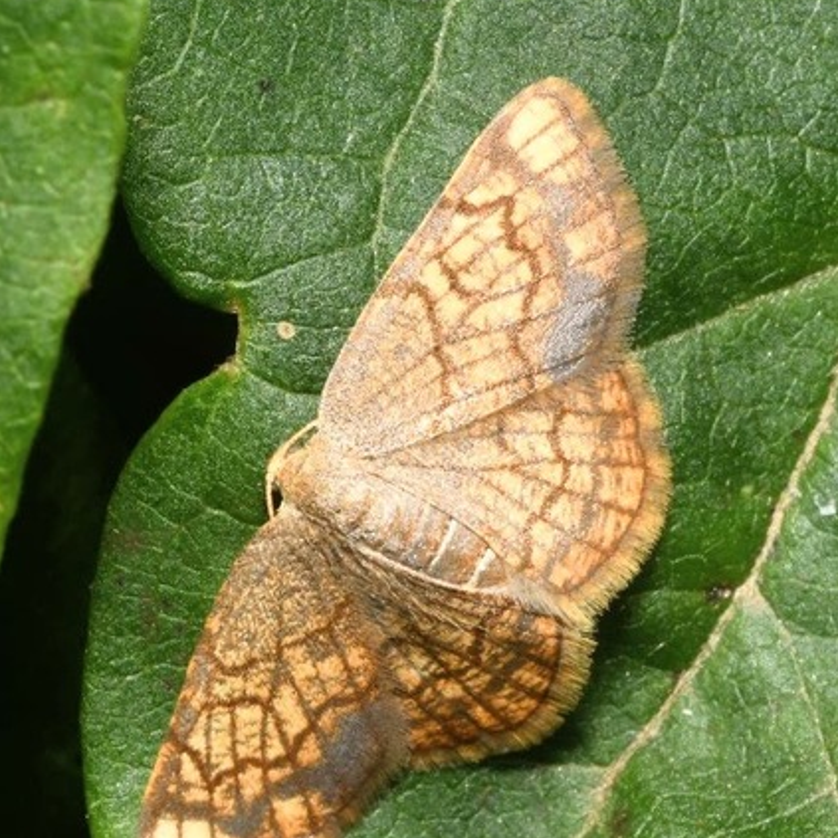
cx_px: 420
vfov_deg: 8.6
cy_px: 509
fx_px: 5550
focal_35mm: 203
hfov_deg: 8.6
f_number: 32
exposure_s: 1/60
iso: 250
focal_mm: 105
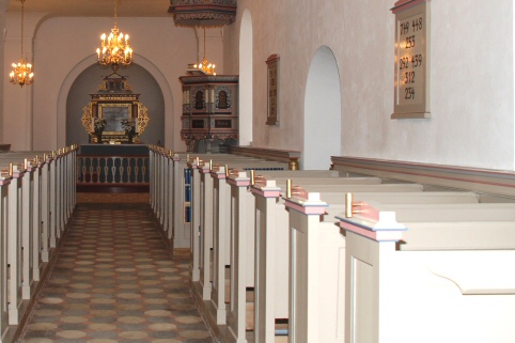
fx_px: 801
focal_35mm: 56
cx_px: 123
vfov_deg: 24.1
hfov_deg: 34.8
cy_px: 114
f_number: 4
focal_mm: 20
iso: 200
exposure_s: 1/60
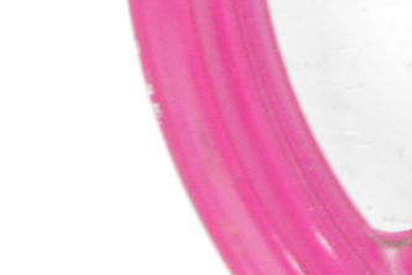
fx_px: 1717
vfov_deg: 8.9
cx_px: 822
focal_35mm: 150
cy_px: -123
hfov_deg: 12.2
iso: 280
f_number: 3.4
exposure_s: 1/30
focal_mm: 5.1
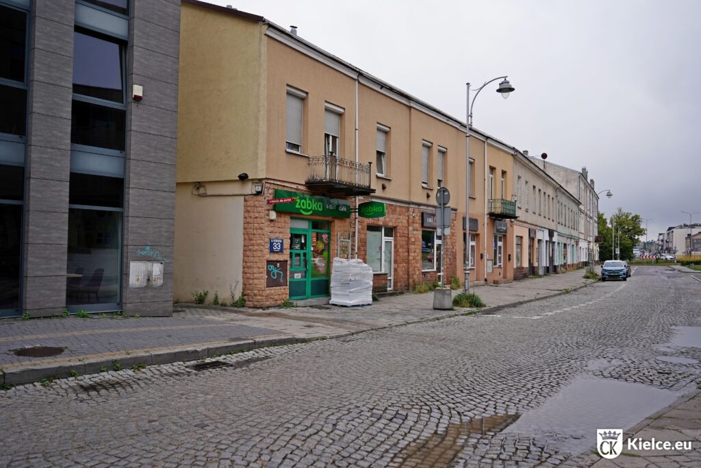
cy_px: 234
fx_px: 545
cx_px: 350
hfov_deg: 65.5
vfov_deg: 46.4
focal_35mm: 28
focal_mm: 28
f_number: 2.8
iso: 250
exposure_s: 1/1250
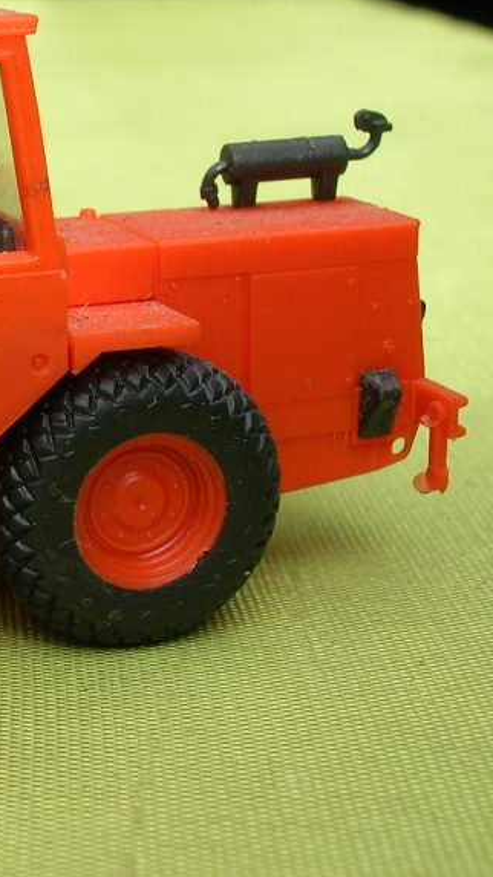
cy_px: 403
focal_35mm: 74
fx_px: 1721
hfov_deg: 15.3
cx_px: -205
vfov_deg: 28.6
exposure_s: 1/120
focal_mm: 6.4
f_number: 5
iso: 50
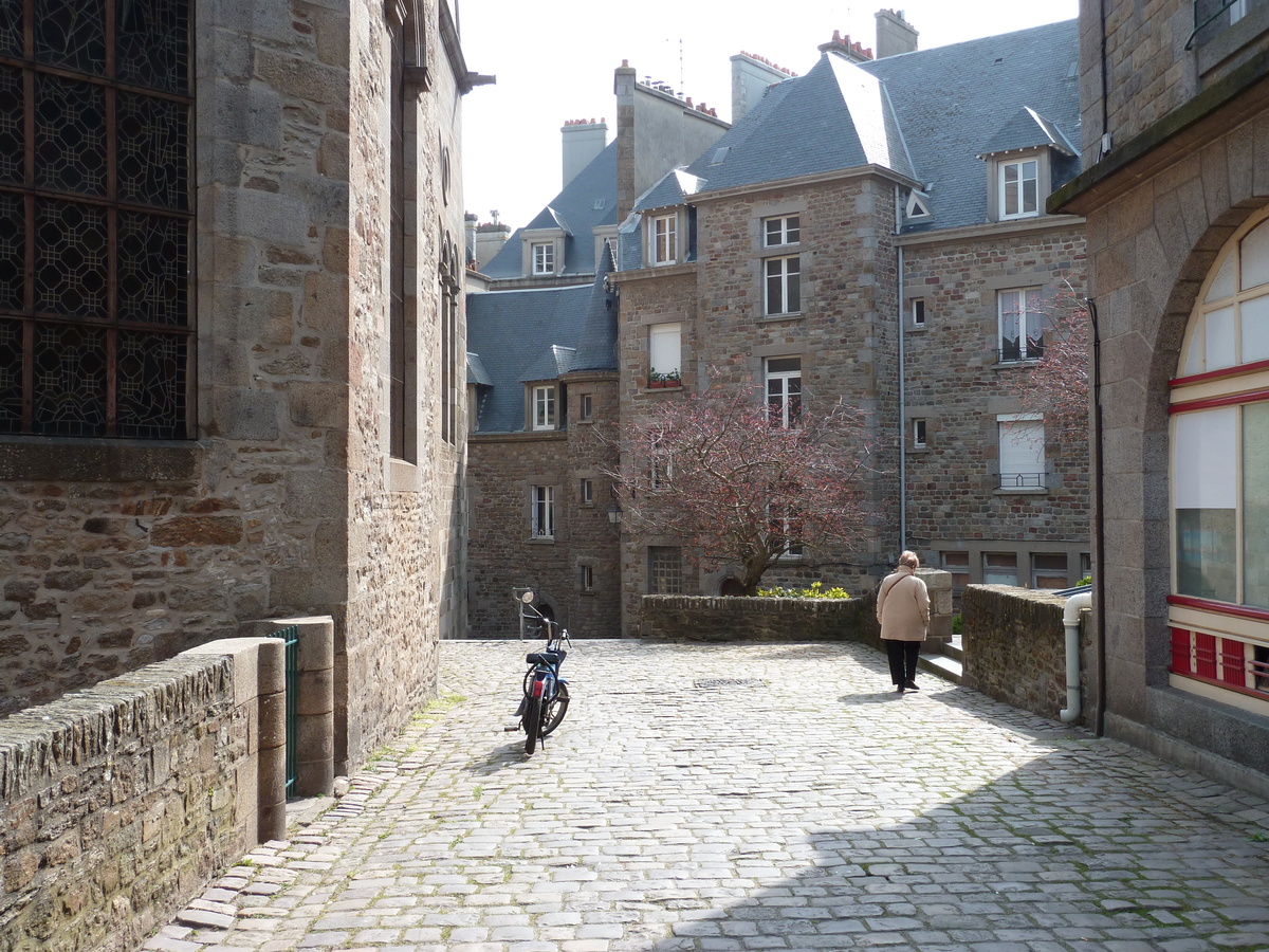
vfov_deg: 38.7
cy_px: 476
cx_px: 634
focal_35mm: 37
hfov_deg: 50.1
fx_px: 1356
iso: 80
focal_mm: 6.1
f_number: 4
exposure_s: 1/160
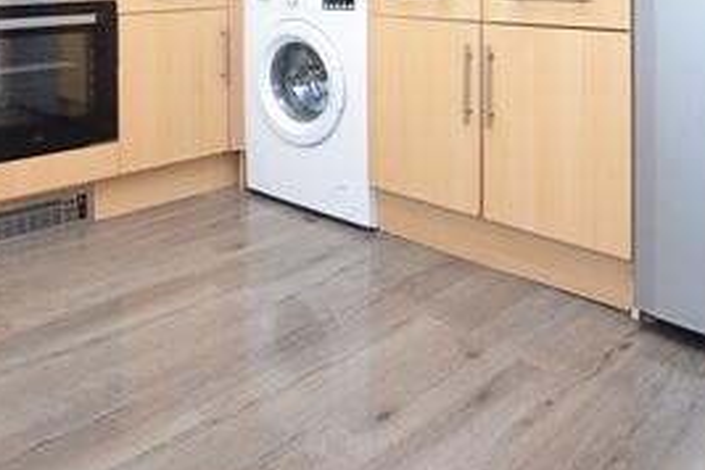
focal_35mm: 36
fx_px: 705
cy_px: -40
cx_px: 195
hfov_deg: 51.4
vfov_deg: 32.6
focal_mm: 10
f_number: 5
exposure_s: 1/100
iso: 800
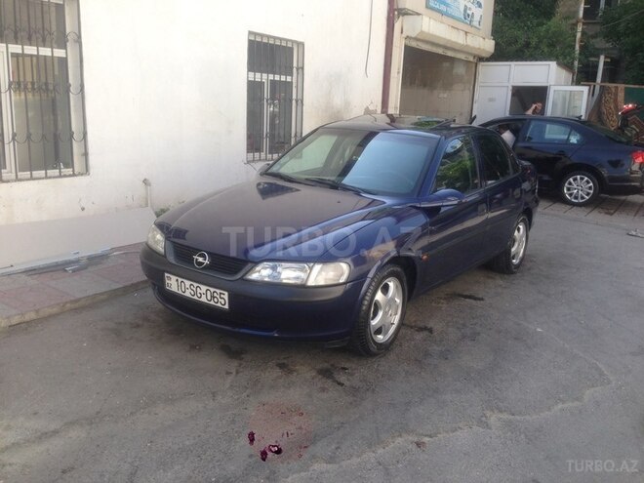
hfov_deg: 55.4
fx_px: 614
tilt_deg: -12.2
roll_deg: -3.5
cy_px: 242
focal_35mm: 33
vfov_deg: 42.9
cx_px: 322
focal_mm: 4.12
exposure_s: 1/301
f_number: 2.4
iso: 50
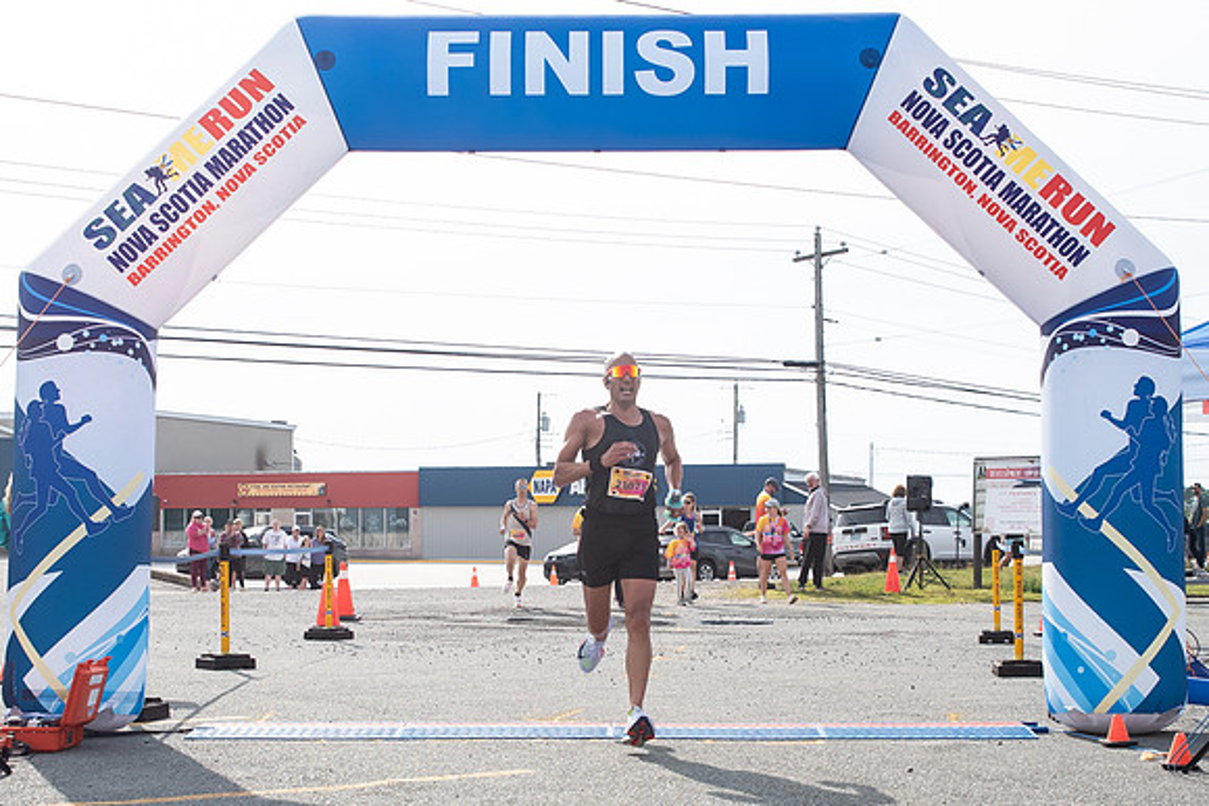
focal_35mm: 58
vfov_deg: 23.3
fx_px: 1950
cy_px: 507
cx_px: 587
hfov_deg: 34.4
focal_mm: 31
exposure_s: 1/3200
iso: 800
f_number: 4
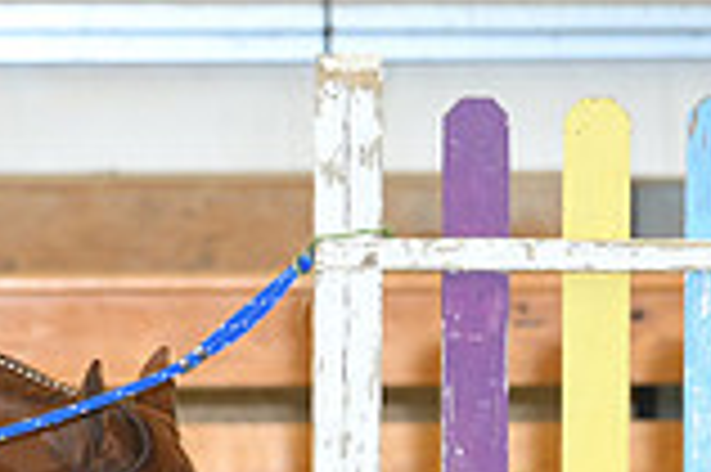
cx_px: -536
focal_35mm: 937
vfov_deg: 1.5
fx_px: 18486
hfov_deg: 2.2
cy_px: 285
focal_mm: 170
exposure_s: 1/206
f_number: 3.5
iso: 800
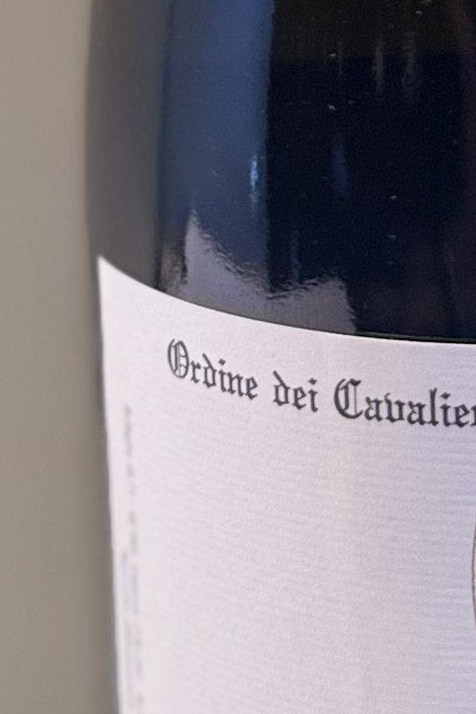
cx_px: 523
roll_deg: +1.7
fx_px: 2796
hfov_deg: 9.6
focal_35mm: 141
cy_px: -243
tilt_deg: -8.6
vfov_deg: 13.9
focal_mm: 6.76
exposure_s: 1/100
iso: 125
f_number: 1.78
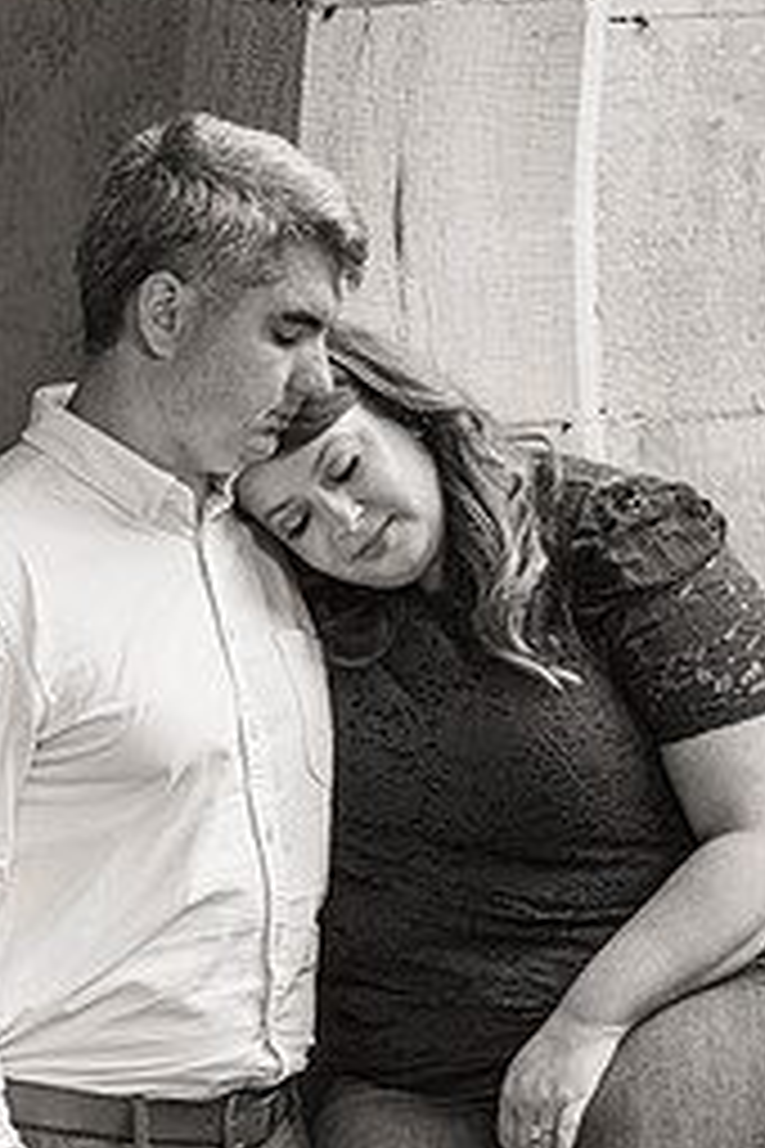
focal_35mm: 274
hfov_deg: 5.0
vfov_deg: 7.5
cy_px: 513
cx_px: 261
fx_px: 8733
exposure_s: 1/80
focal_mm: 155
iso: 1250
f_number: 3.5
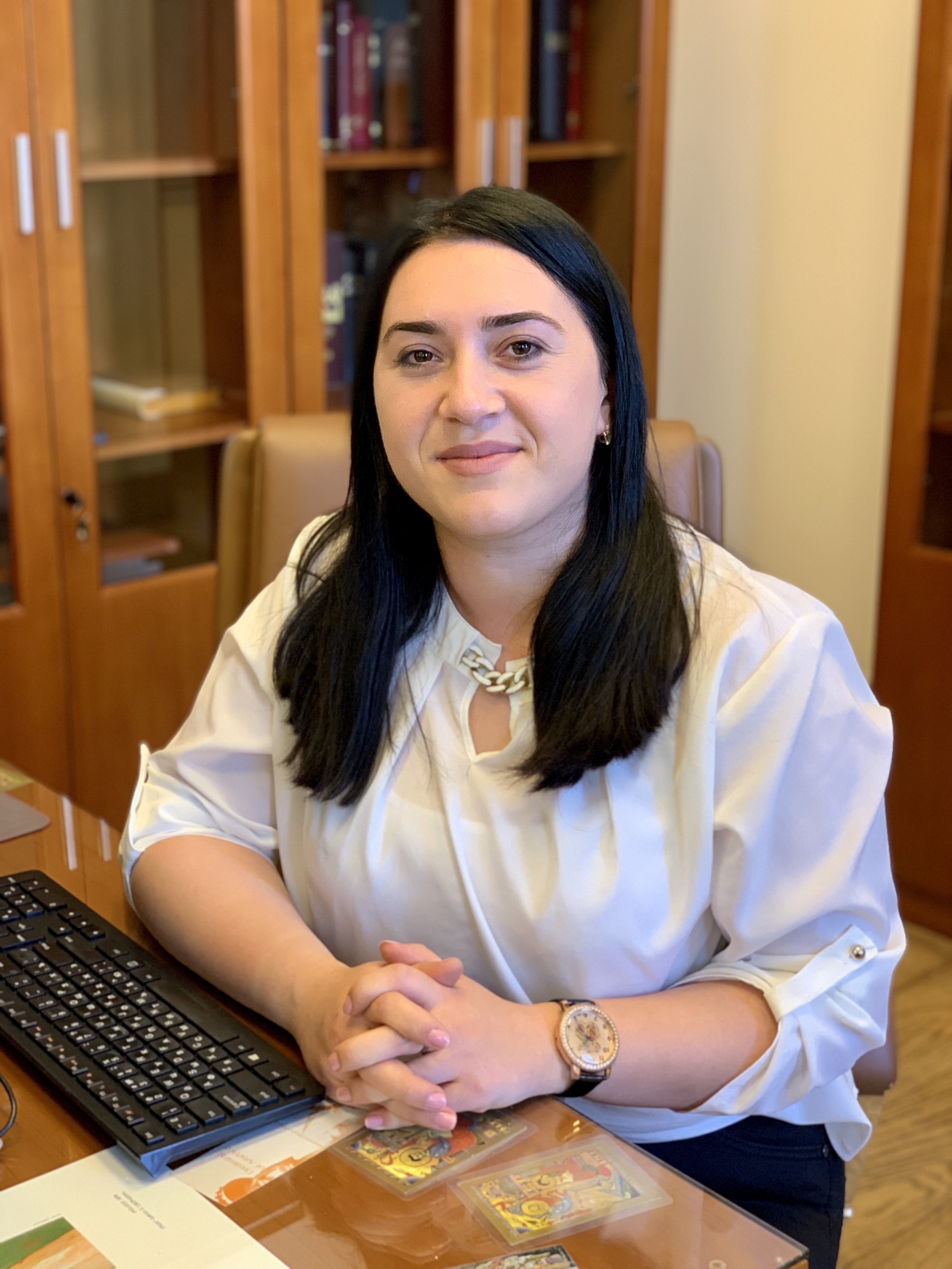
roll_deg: -0.6
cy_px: 634
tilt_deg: -16.3
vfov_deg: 36.8
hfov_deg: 28.0
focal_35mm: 52
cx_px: 476
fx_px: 1907
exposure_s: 1/82
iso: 125
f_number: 2.4
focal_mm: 6
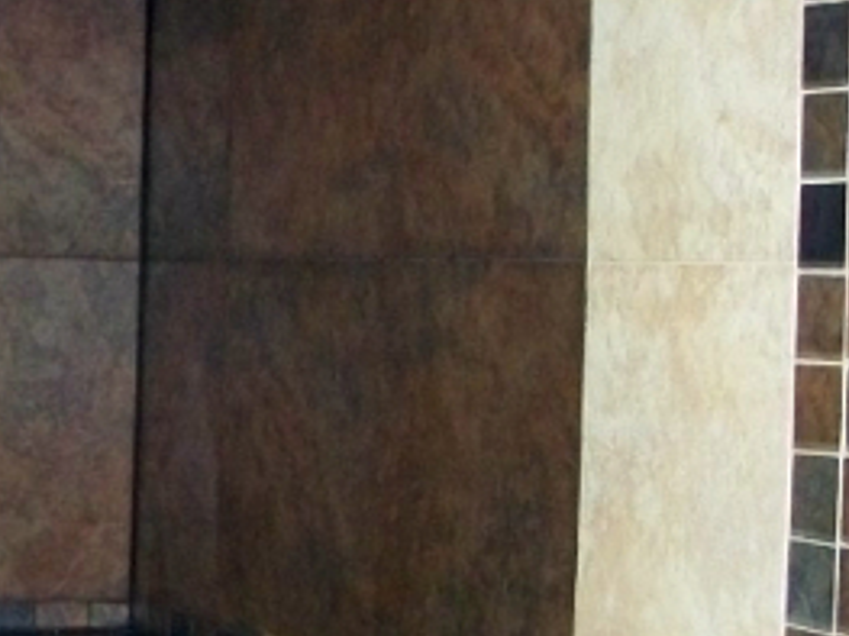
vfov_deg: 12.3
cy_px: 344
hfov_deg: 15.9
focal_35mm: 120
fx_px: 2942
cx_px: -129
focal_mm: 6.3
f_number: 3.1
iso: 320
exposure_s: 1/30
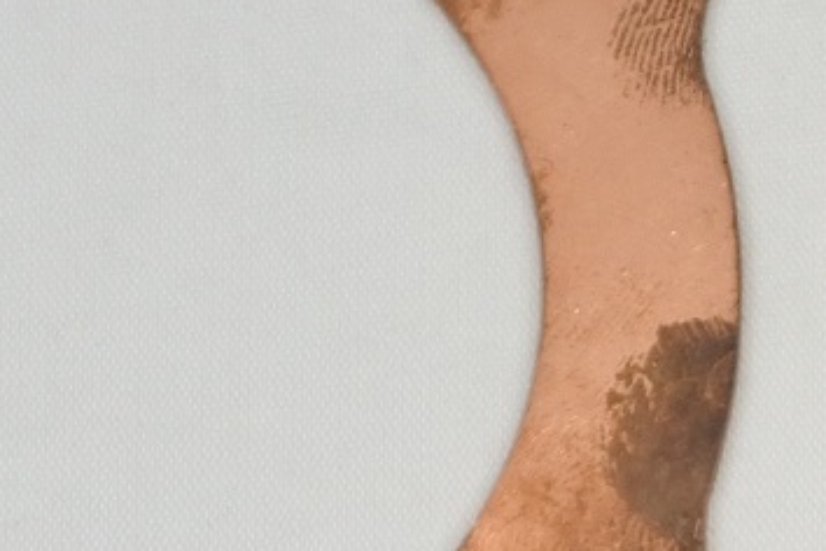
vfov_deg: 7.0
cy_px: 906
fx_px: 4405
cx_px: 896
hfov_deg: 10.6
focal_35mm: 192
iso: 400
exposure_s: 1/160
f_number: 4.2
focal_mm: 15
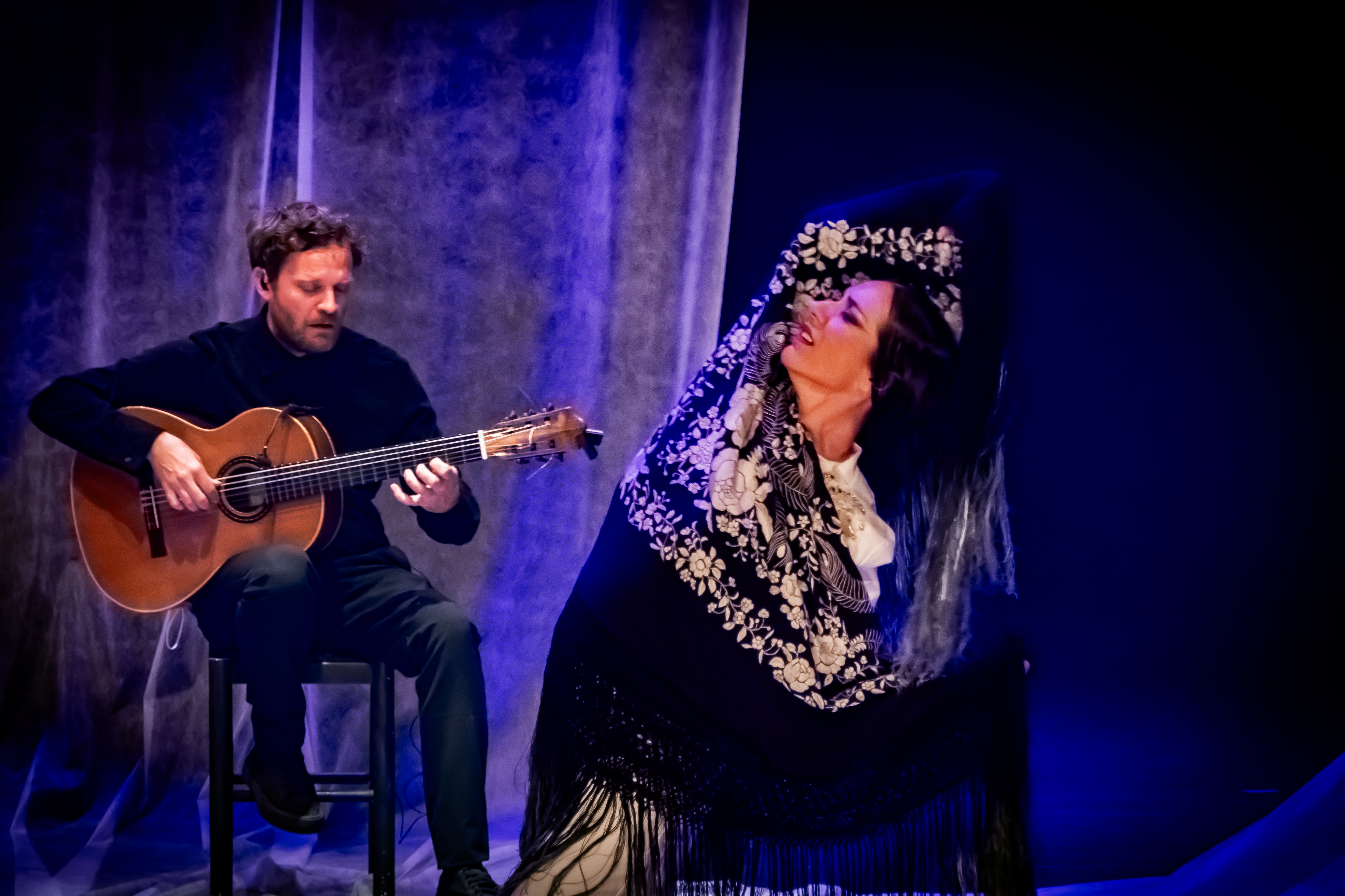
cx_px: 672
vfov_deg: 3.9
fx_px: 13075
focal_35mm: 350
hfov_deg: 5.9
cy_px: 448
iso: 1000
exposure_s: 1/40
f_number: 4.5
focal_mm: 128.3
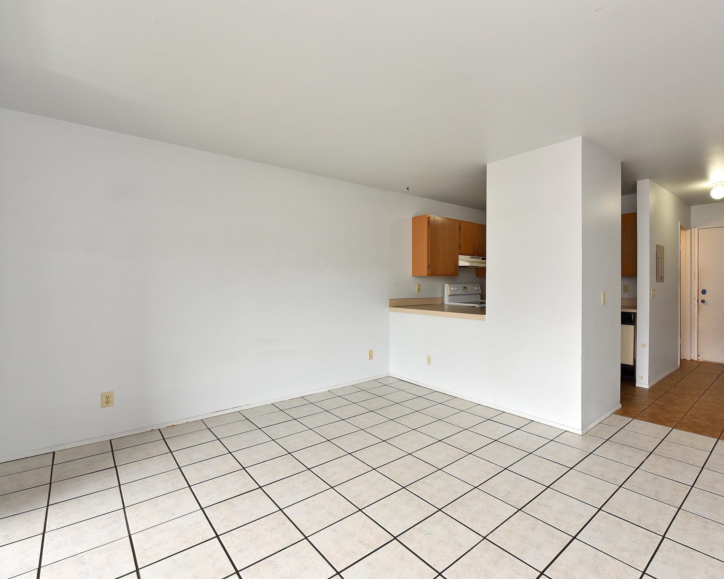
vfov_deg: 77.0
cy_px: 291
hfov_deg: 88.5
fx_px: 364
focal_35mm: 17
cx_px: 435
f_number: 16
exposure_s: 1/60
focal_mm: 15
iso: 2500
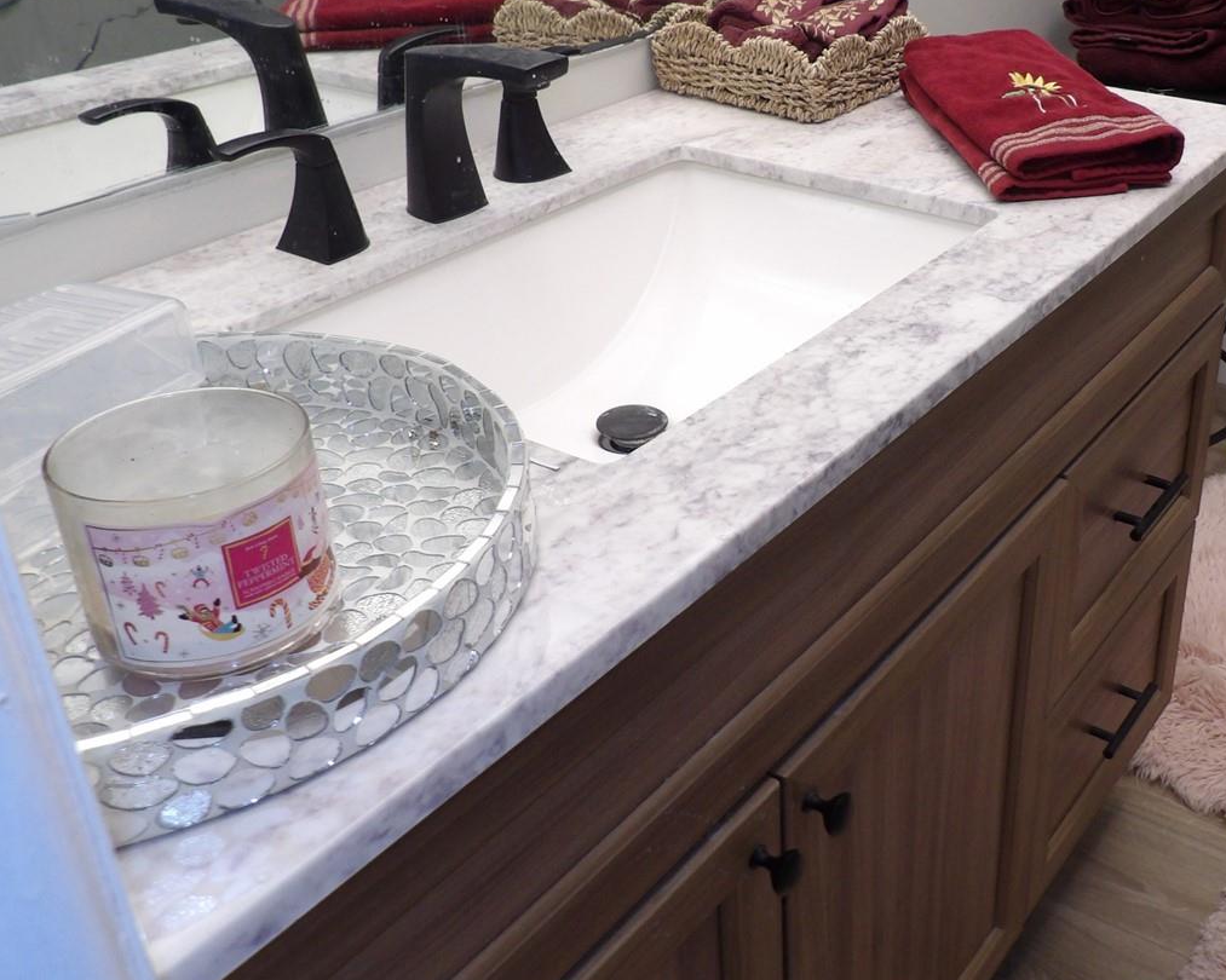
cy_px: 438
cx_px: 890
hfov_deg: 47.6
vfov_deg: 40.1
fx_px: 1342
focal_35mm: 37
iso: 199
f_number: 3.2
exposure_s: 1/33
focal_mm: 4.3
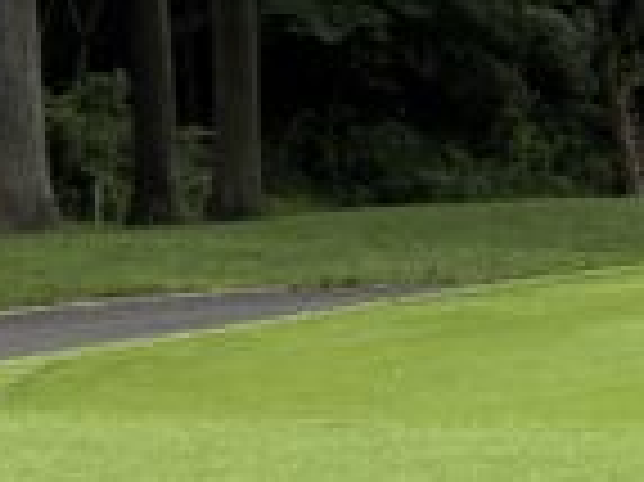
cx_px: 2171
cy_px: 140
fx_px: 3457
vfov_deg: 8.0
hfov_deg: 8.3
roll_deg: +0.2
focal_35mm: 186
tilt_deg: -3.2
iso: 50
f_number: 1.6
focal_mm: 5.96
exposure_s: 1/2639
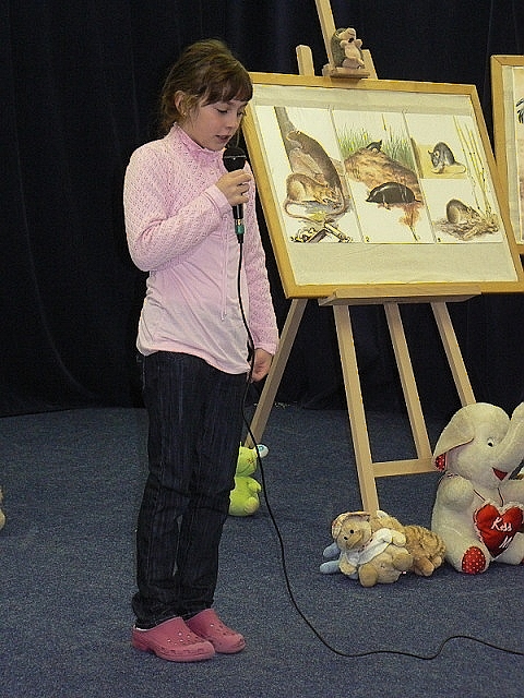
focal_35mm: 112
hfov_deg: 13.2
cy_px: 349
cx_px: 262
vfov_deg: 17.6
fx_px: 2261
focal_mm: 18.6
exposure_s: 1/30
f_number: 3.2
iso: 200
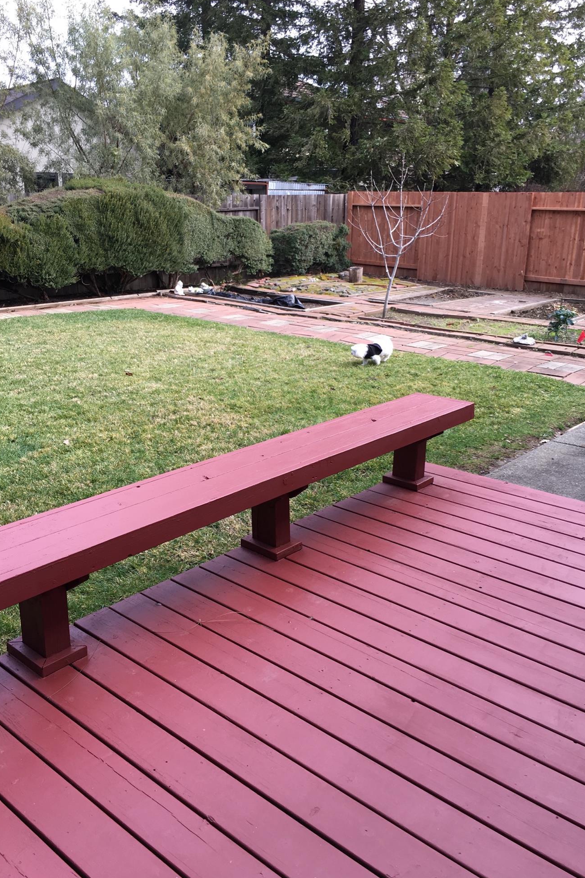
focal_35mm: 31
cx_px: 291
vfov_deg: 60.3
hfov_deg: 42.3
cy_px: 438
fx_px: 756
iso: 25
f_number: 2.2
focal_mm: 4.15
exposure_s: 1/149
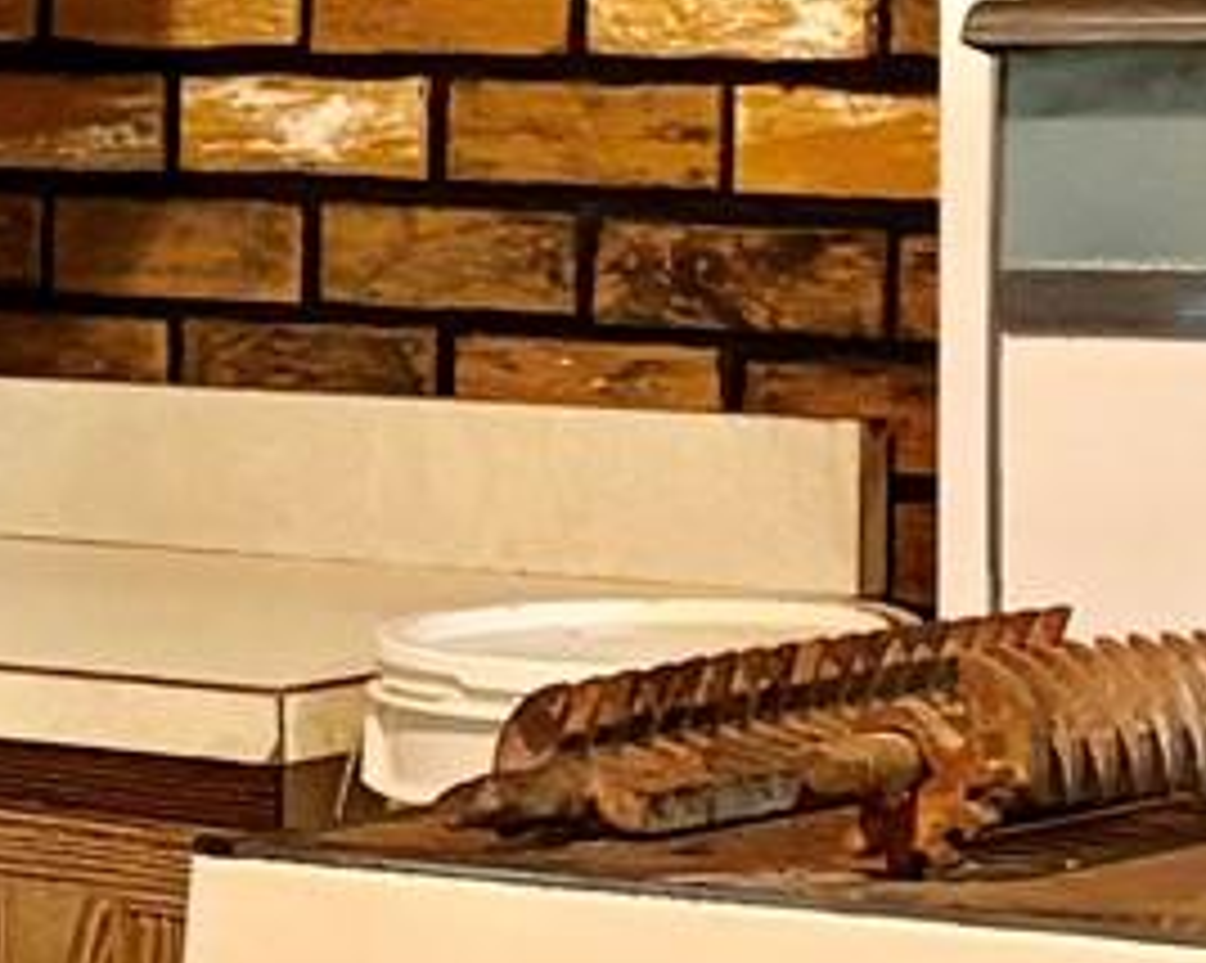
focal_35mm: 194
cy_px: 972
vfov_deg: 7.9
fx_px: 6919
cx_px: -338
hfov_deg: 9.8
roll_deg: +1.4
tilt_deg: -8.0
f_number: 1.6
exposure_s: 1/40
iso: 500
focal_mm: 5.96
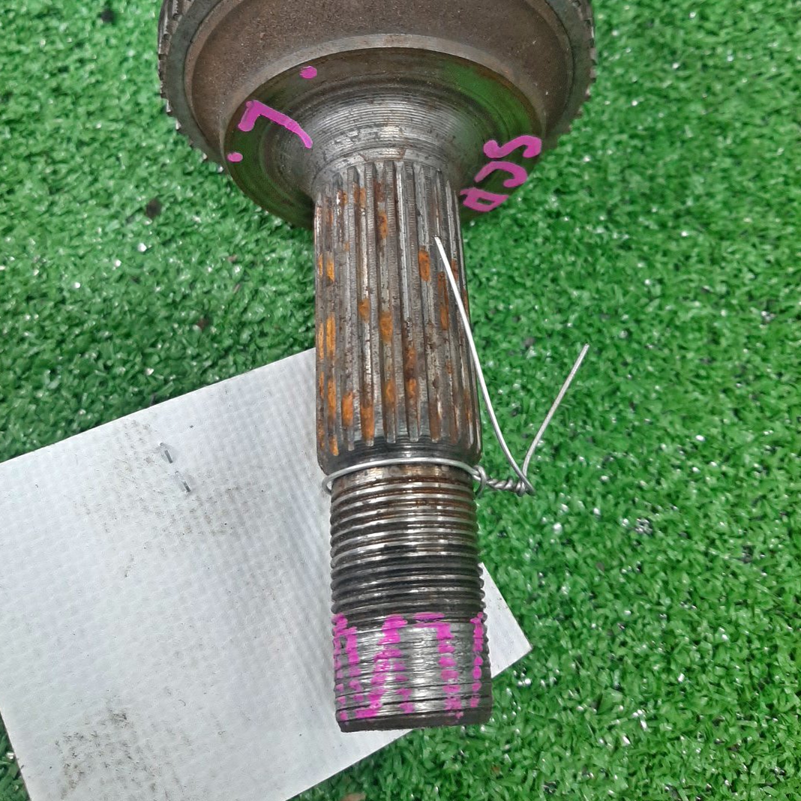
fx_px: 812
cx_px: 398
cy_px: 275
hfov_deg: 52.5
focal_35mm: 31
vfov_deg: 51.7
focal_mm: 3.93
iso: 173
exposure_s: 1/25
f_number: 1.7
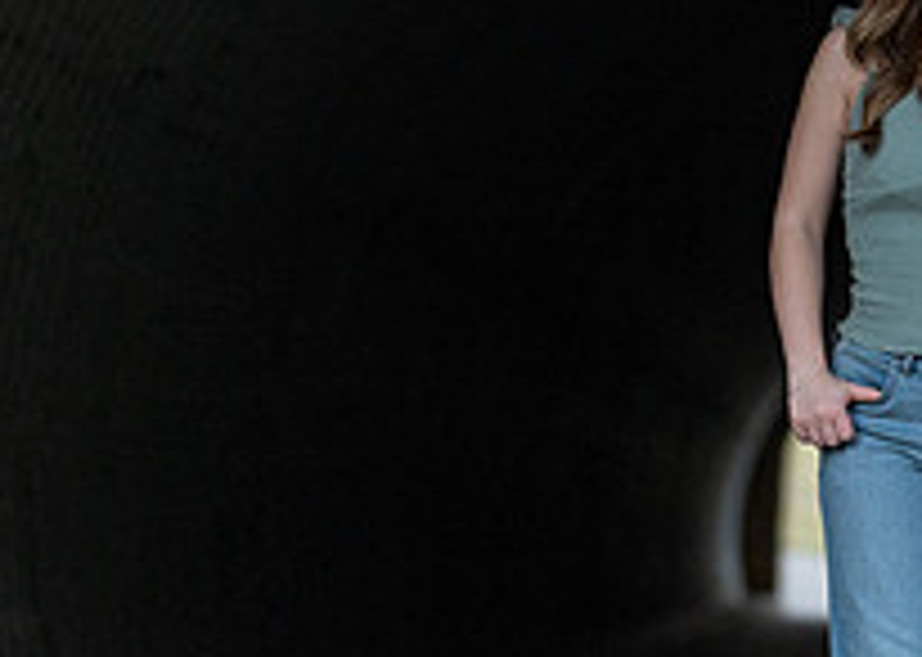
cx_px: 980
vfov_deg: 8.4
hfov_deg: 11.6
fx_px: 4473
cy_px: 382
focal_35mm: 171
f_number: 1.2
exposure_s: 1/800
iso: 640
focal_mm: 50
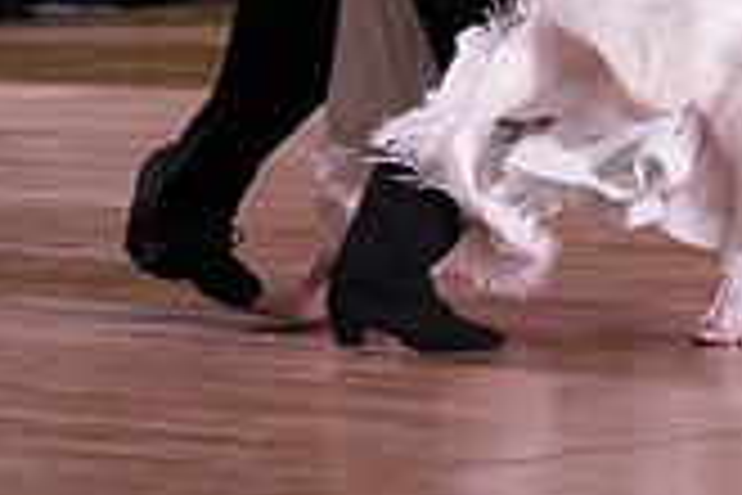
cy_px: -326
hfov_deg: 5.6
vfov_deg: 3.7
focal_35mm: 370
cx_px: 571
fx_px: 7626
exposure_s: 1/320
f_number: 5.6
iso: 5000
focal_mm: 105
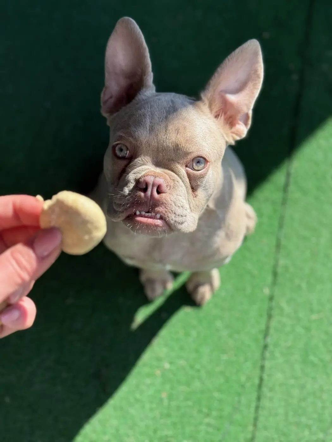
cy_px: 221
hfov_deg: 30.3
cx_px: 166
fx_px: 614
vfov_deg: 39.7
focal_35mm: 48
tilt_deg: -68.4
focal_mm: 6.76
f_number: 1.78
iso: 80
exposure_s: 1/1149
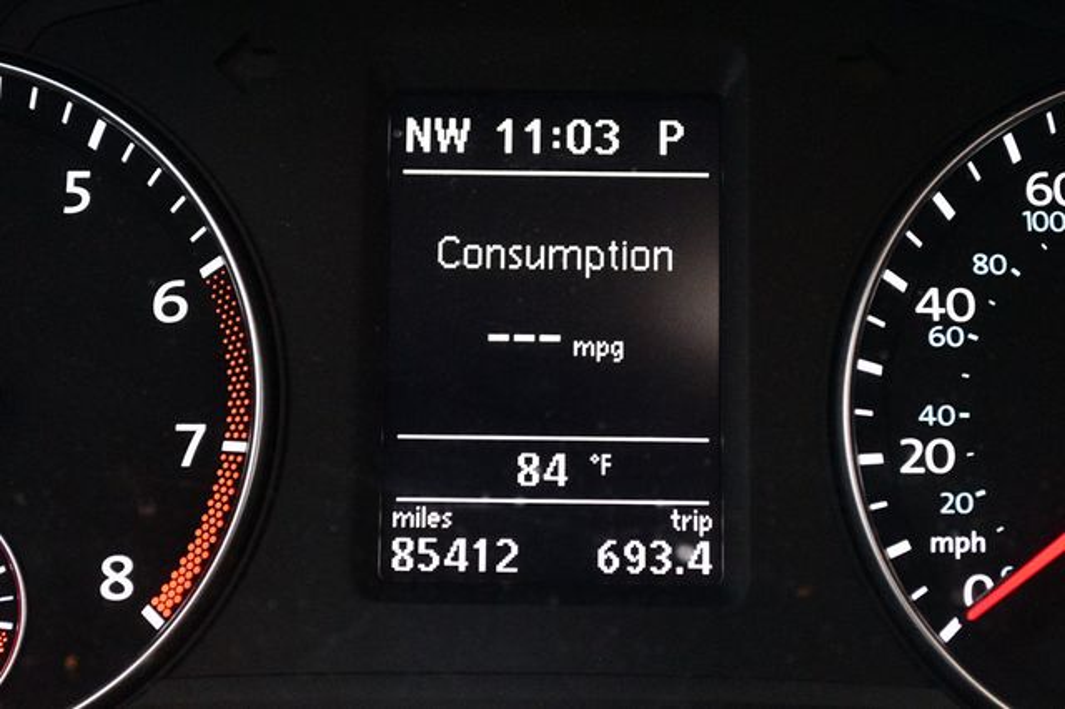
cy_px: 354
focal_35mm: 72
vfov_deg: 18.9
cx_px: 532
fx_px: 2129
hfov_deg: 28.1
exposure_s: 1/60
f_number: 5.3
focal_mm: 48
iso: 6400
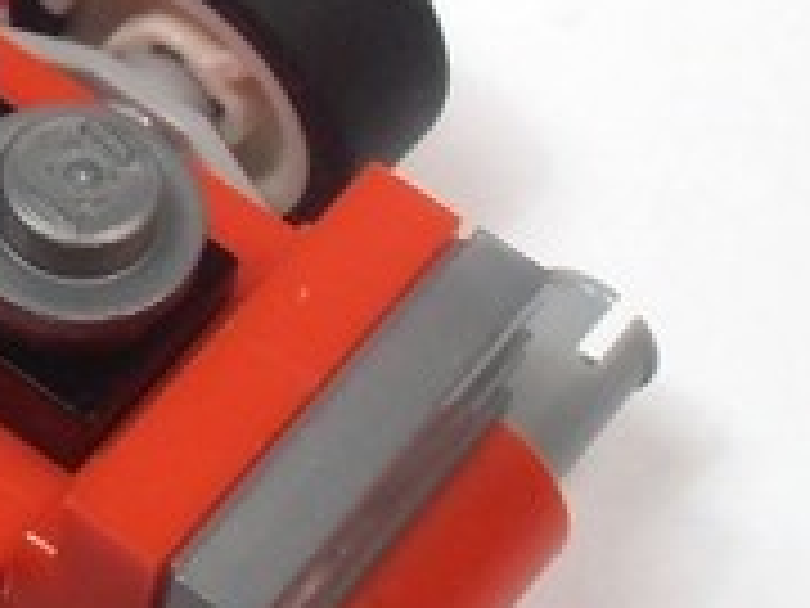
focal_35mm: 185
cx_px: -544
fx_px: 4329
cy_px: -92
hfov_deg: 10.2
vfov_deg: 8.0
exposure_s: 1/80
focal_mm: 6.61
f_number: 3.9
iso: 80
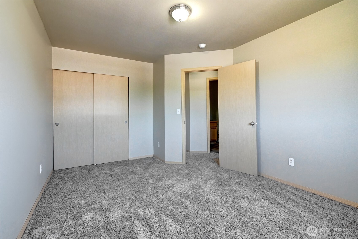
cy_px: 120
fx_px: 149
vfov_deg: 77.3
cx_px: 179
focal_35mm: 15
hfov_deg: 100.4
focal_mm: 10
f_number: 11
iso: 3200
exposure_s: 1/8
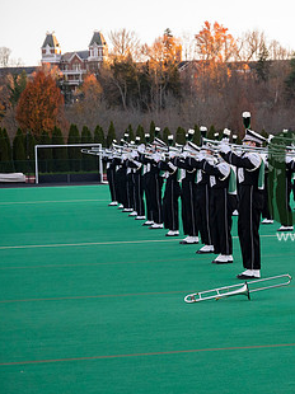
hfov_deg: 13.3
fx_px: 1229
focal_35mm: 108
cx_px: 364
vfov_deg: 18.2
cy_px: 191
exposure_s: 1/2000
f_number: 4
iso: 2000
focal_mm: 60
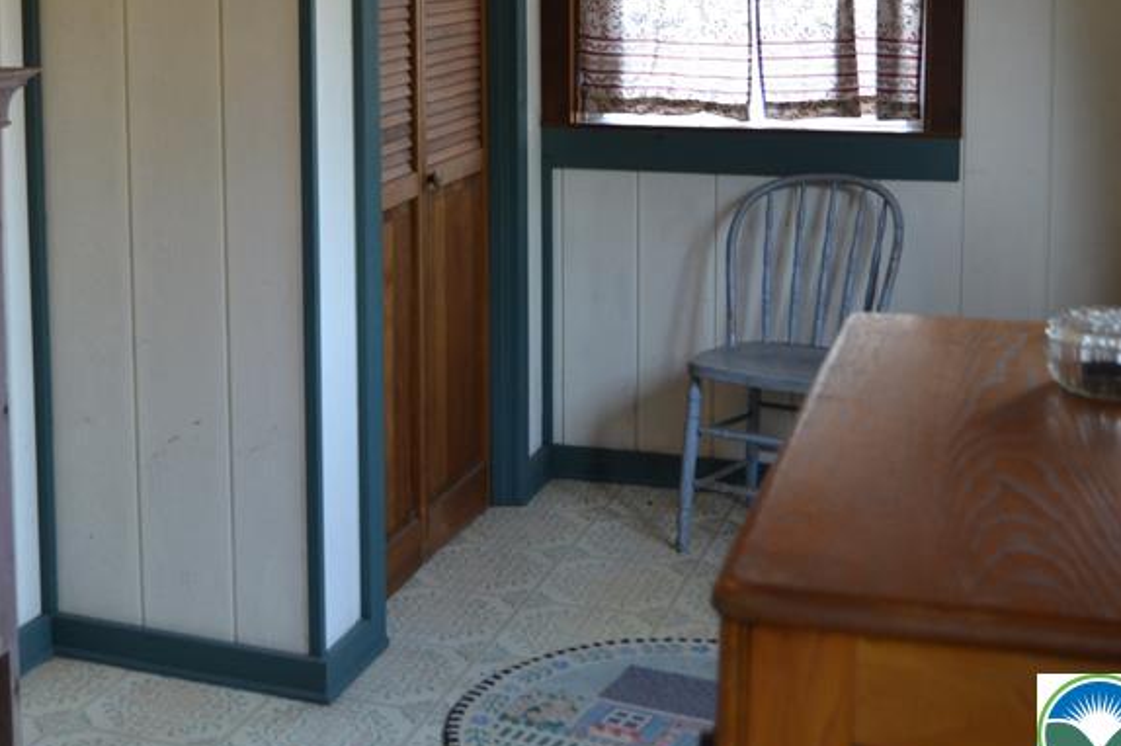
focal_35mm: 54
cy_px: 105
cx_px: 400
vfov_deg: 24.5
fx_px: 1679
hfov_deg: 36.6
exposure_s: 1/60
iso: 400
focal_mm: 19
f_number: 4
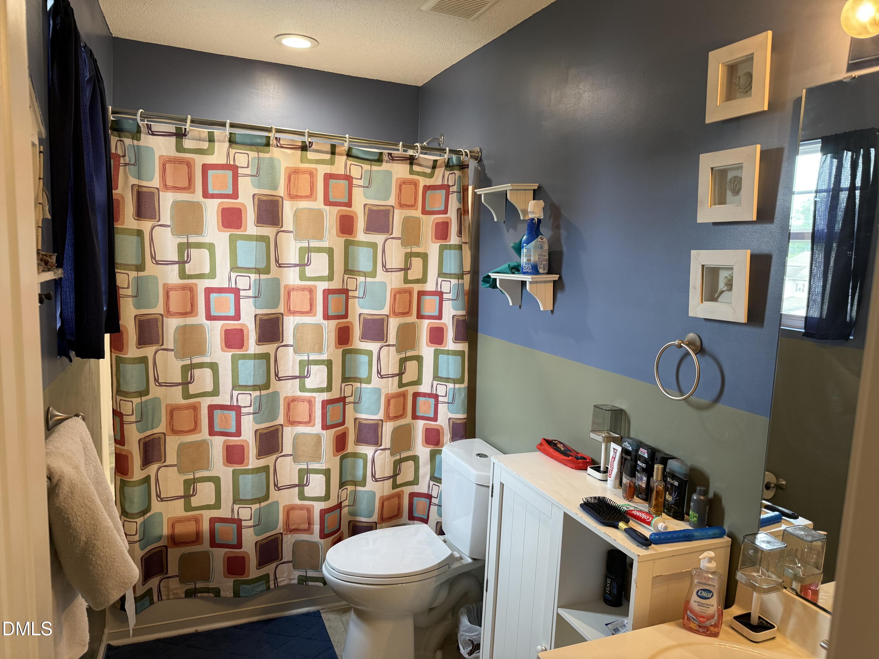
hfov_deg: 71.6
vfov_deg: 56.8
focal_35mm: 24
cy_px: 330
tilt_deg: -6.4
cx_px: 440
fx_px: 609
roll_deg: -2.7
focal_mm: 6.76
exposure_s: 1/60
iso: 200
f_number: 1.78
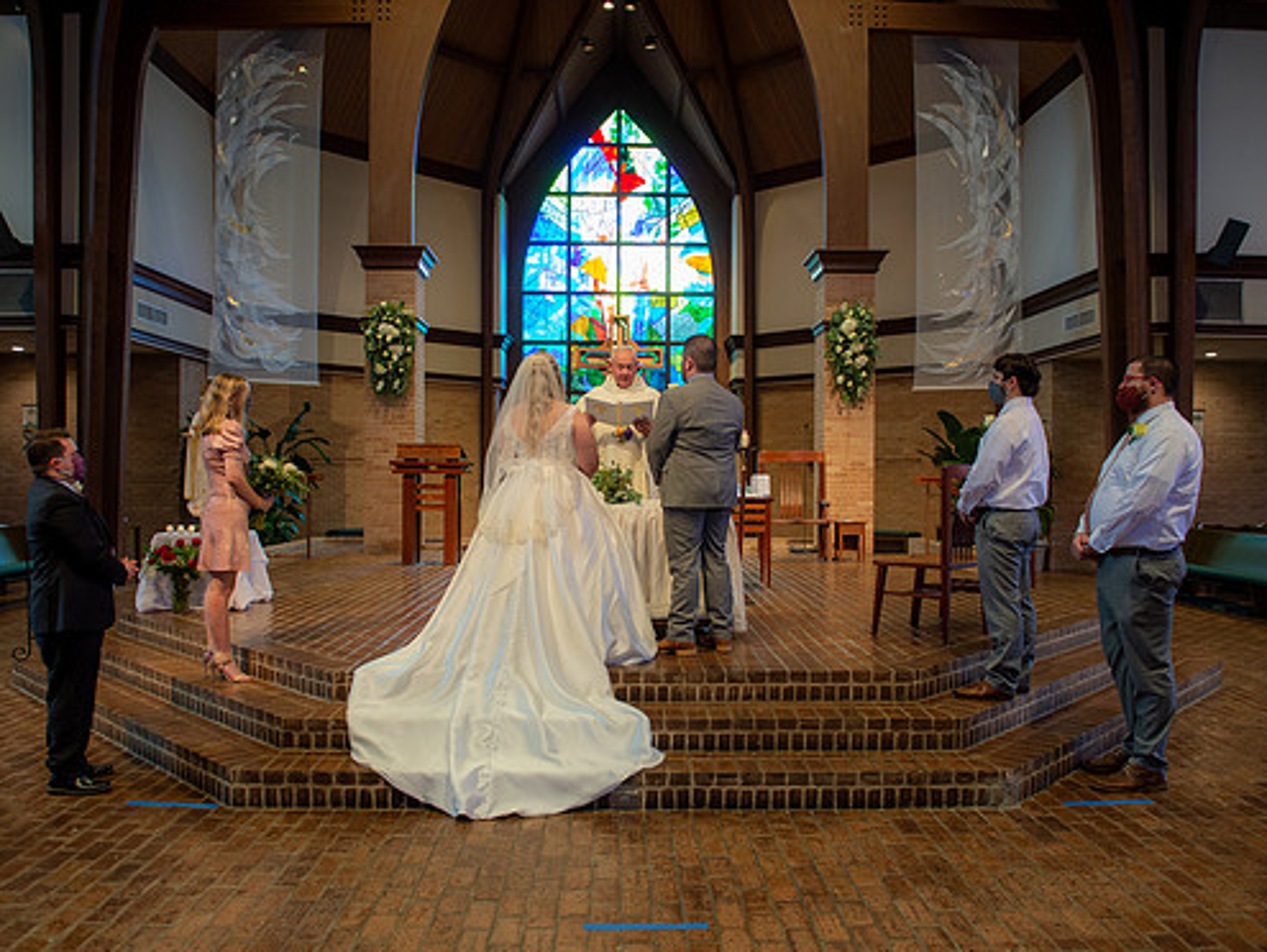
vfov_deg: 51.4
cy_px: 481
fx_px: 989
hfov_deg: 65.3
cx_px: 635
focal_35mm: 27
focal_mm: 24
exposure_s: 1/80
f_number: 4
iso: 1250
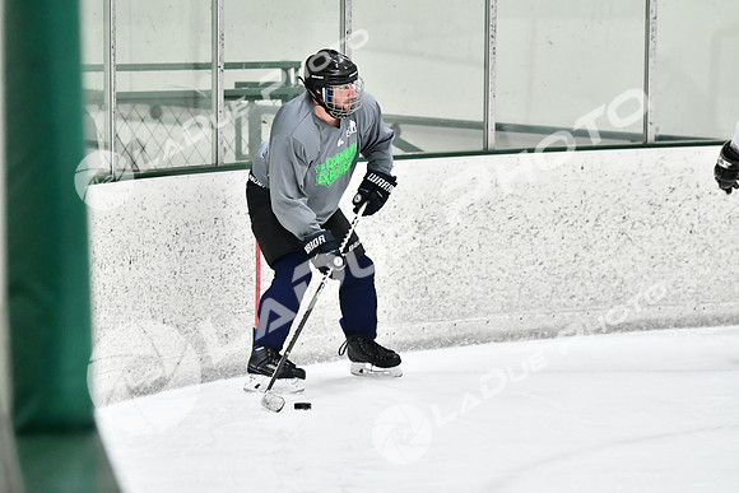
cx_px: 370
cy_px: 246
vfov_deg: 6.1
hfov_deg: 9.1
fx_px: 4620
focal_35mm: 225
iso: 6400
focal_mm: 150
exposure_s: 1/1600
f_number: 2.8
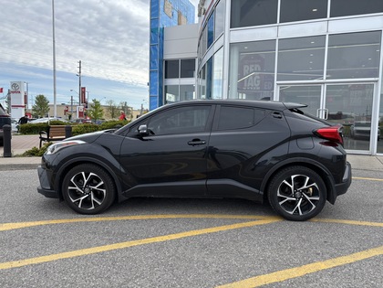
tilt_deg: -4.1
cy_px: 144
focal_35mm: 26
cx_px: 192
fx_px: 288
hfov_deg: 67.3
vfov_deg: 53.1
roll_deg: -2.0
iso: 50
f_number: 1.6
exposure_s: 1/1543
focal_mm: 5.96
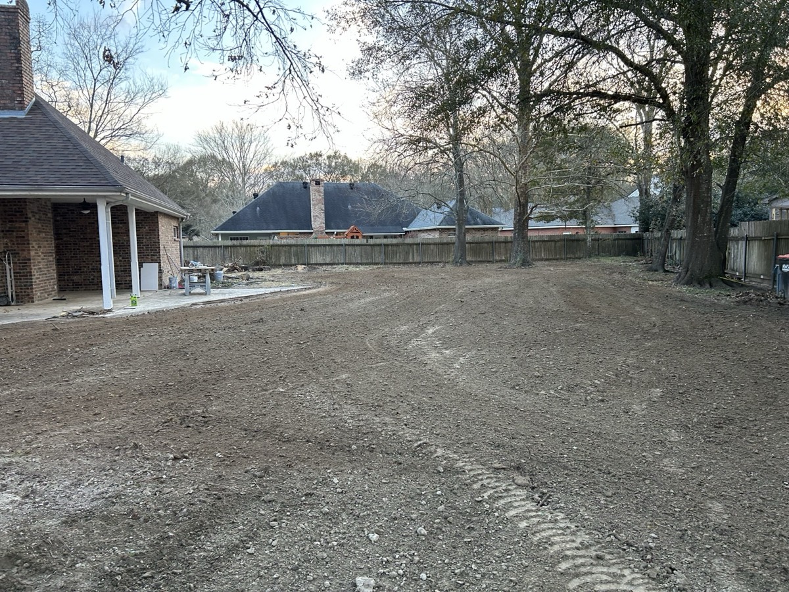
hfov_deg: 67.3
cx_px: 394
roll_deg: +0.7
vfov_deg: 53.1
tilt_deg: -5.5
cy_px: 296
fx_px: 593
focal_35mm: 26
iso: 125
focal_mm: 5.7
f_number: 1.5
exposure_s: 1/104
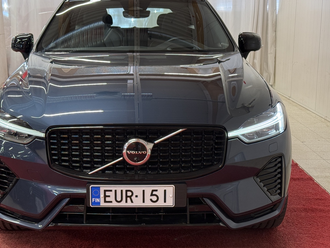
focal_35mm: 57
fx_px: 543
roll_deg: +0.3
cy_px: 118
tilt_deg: -10.9
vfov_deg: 25.6
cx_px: 136
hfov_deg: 33.7
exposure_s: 1/59
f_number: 1.78
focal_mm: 6.76
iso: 100
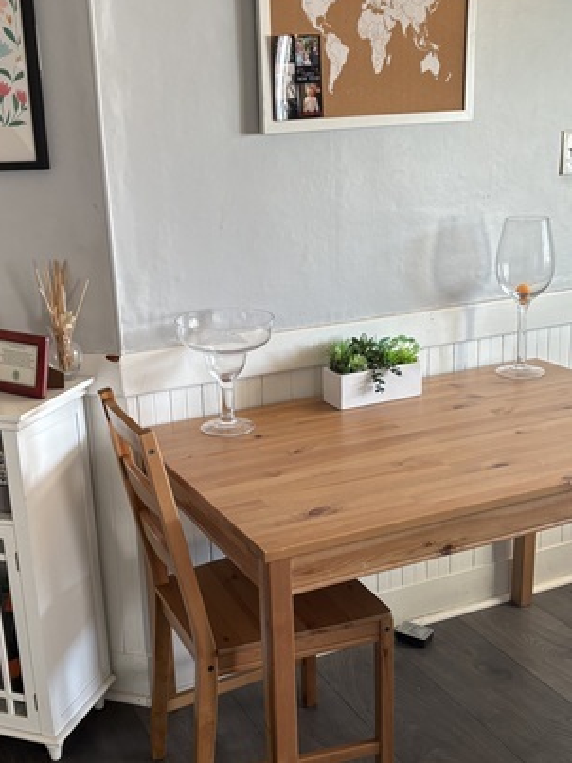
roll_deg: +2.8
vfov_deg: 43.9
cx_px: 227
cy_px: 399
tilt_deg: -15.3
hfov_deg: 33.5
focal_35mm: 43
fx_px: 948
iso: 125
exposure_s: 1/60
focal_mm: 5.96
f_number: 1.6
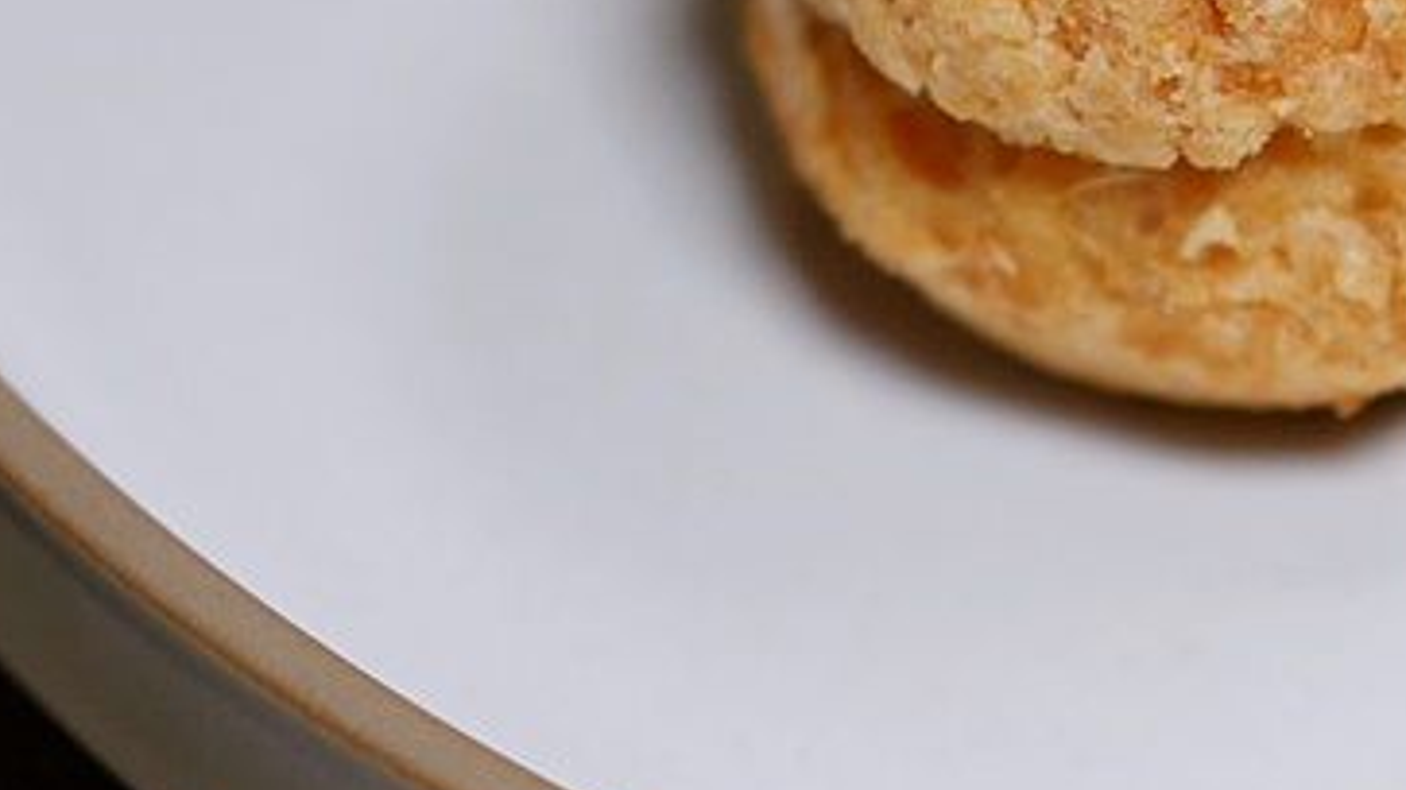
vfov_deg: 8.0
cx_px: 1298
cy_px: -184
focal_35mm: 150
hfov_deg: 14.2
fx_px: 5591
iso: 200
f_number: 1.8
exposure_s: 1/250
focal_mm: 25
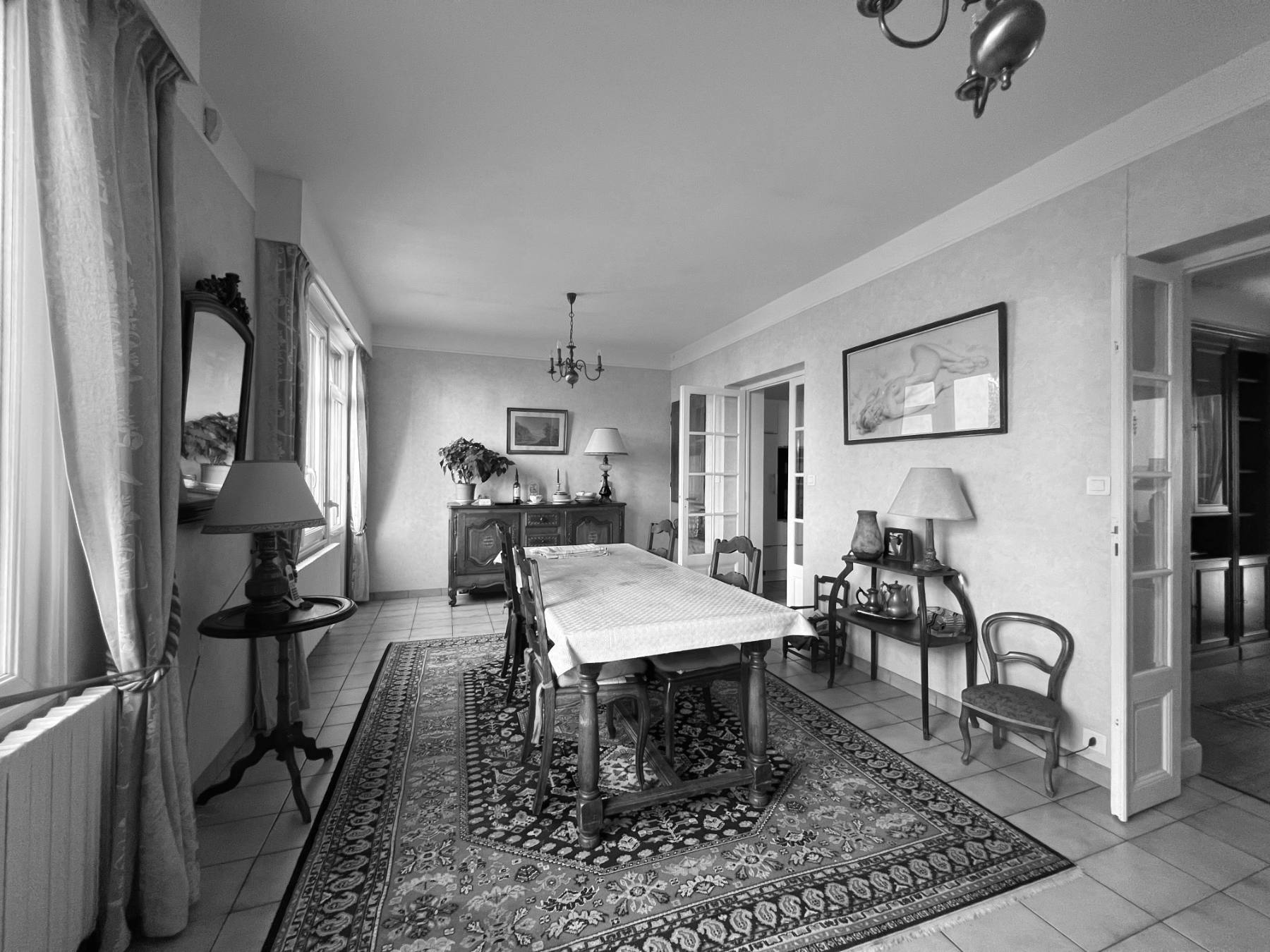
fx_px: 477
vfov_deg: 89.9
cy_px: 476
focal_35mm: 13
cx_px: 635
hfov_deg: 106.2
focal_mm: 1.6
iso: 250
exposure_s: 1/80
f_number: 1.8
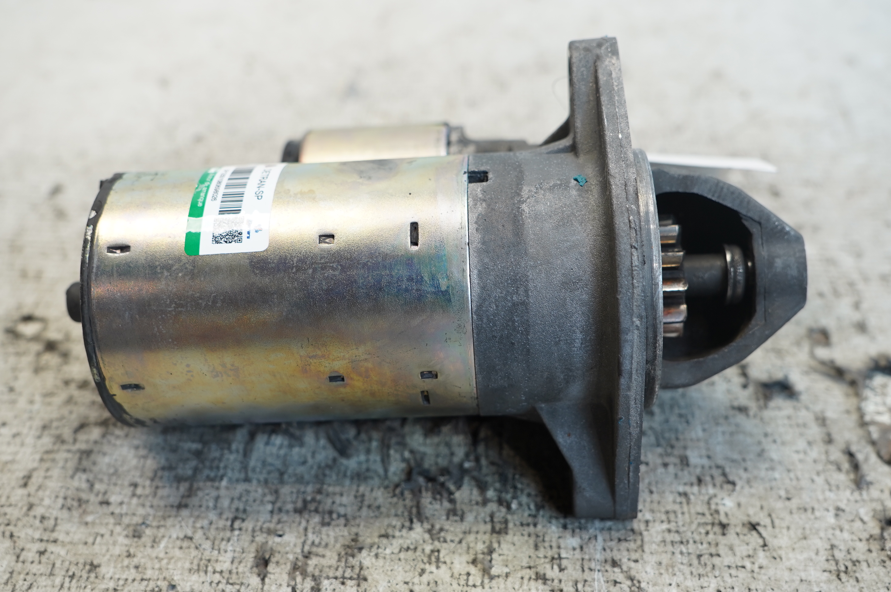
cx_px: 448
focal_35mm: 41
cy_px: 292
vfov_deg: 32.6
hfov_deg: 47.4
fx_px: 1014
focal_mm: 27
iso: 250
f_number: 4
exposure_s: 1/60
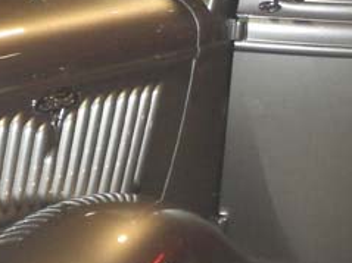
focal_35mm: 103
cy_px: 179
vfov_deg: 14.3
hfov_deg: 18.7
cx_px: 24
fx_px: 1047
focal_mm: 4
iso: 400
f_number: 3.2
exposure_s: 1/30
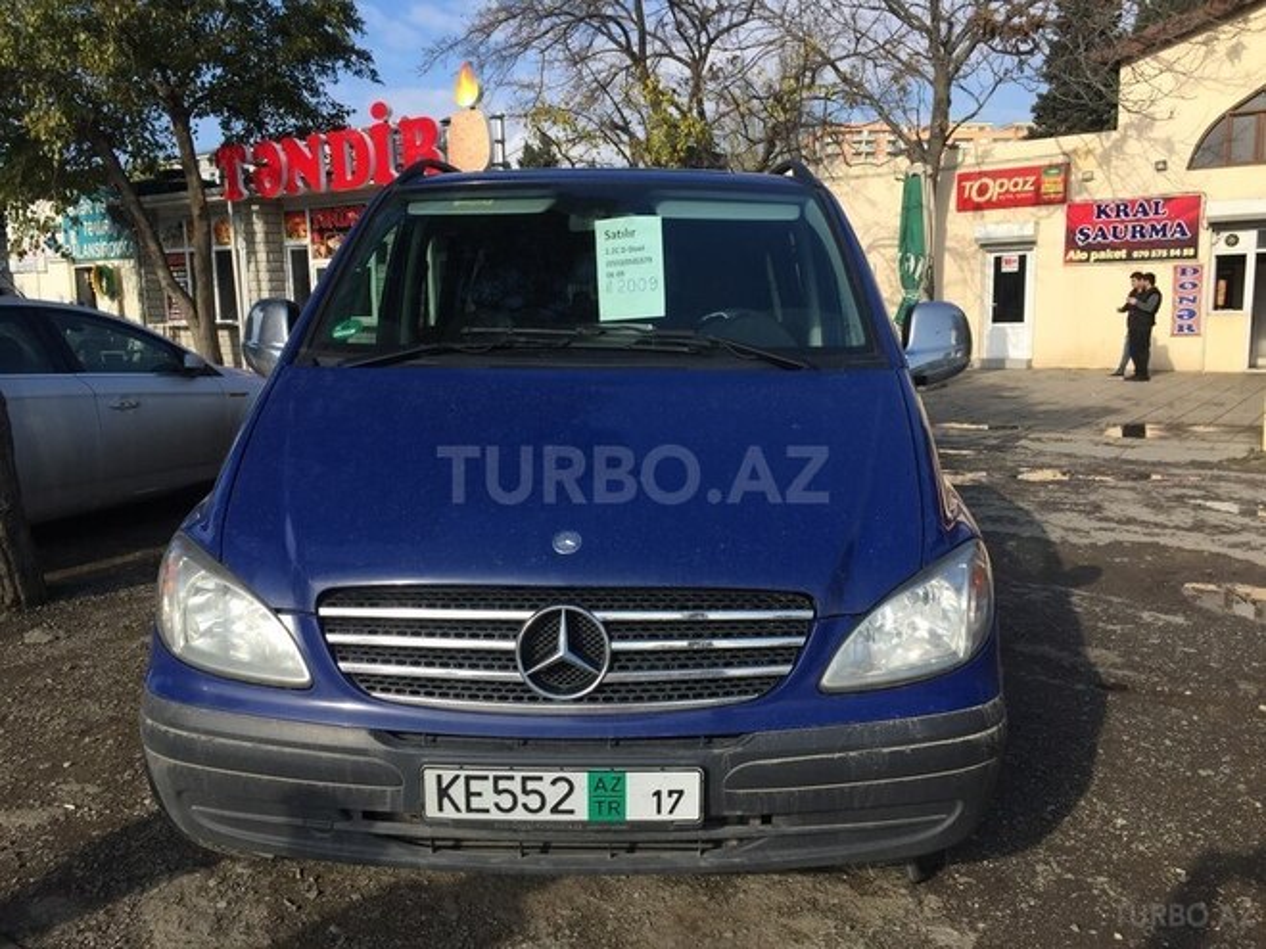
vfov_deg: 48.2
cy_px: 474
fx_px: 1061
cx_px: 633
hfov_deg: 61.7
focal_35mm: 29
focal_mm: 4.15
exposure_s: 1/1522
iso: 32
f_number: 2.2
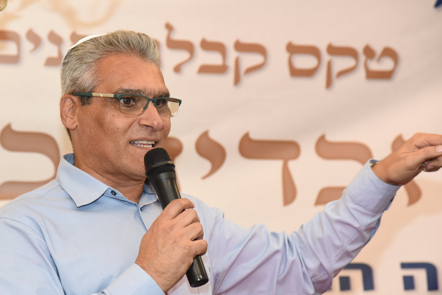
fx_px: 1792
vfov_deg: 9.4
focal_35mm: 146
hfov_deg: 14.0
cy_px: 182
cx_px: 173
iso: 1250
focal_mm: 112
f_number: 5
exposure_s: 1/125
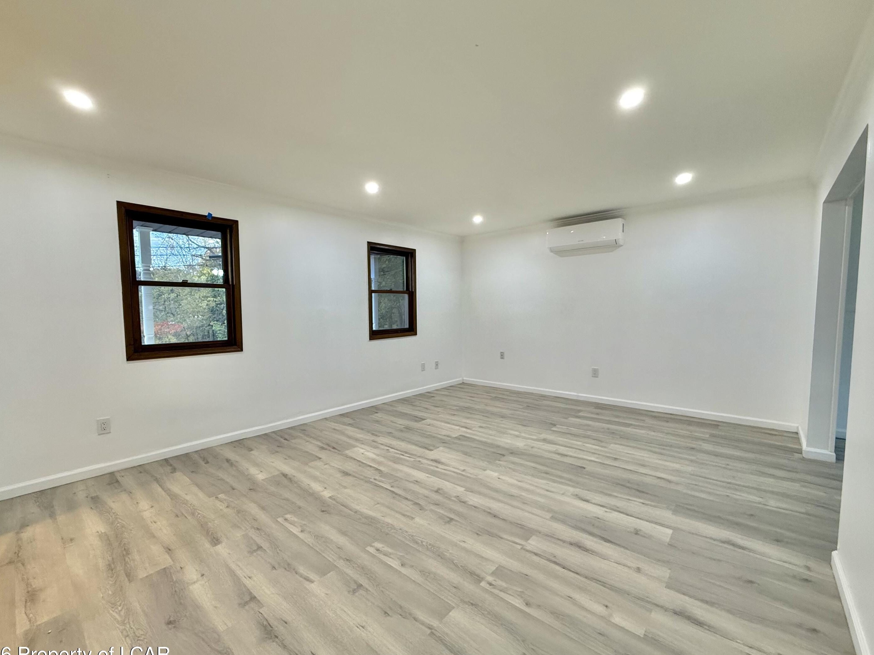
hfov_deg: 98.1
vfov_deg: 81.7
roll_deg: +0.4
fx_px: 379
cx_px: 420
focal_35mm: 15
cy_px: 336
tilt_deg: -3.2
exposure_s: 1/120
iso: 200
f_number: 2.2
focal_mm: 2.22
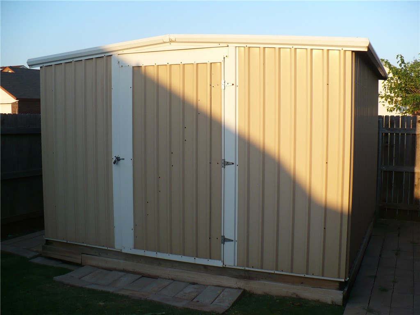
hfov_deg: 50.1
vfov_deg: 38.7
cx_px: 210
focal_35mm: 37
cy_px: 158
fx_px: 449
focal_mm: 6.1
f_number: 2.8
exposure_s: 1/400
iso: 100
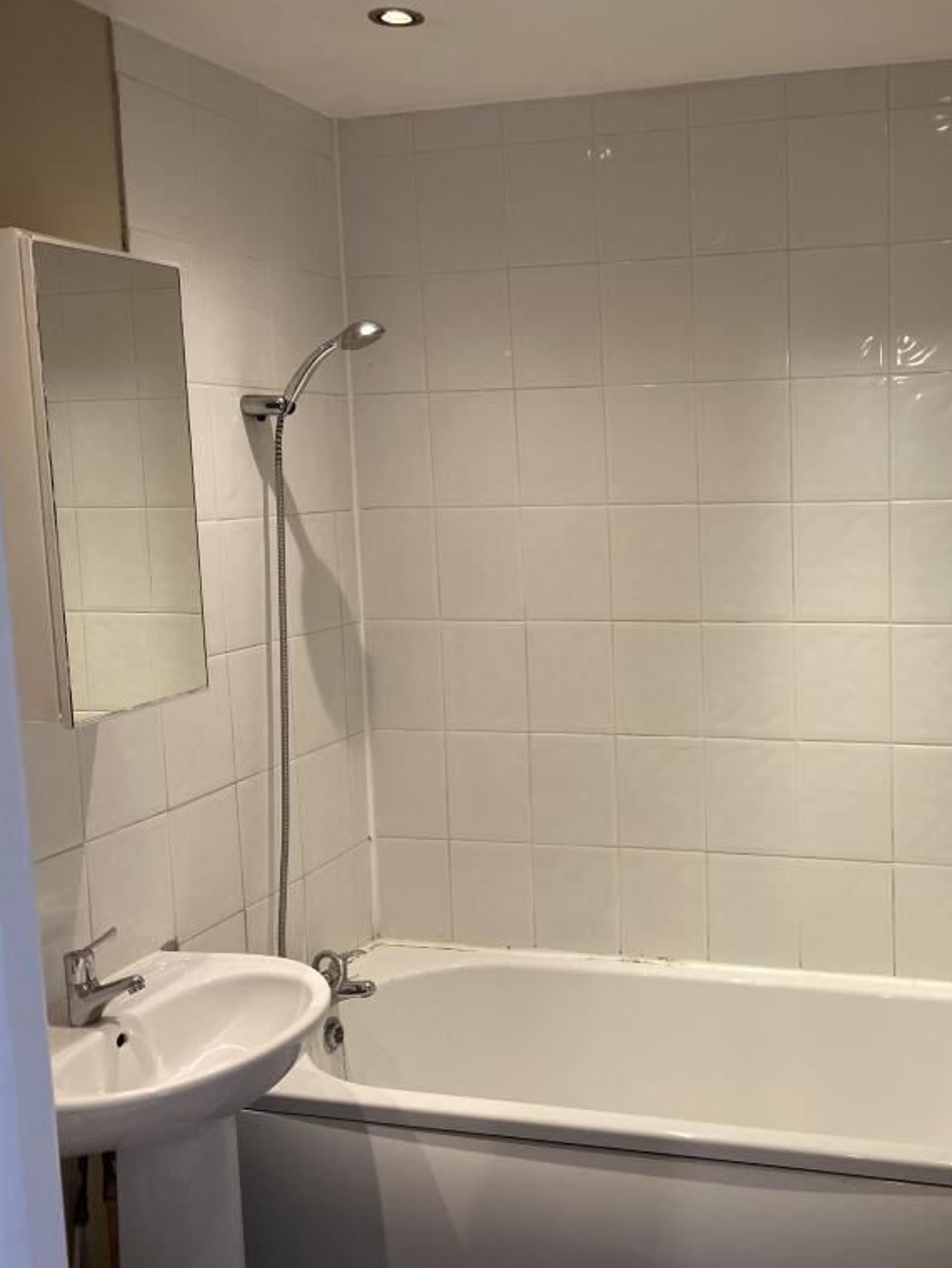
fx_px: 1283
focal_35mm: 35
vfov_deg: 52.6
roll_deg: +0.9
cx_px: 710
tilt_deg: -6.4
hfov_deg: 39.6
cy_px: 630
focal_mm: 4.25
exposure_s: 1/100
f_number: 1.8
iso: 100
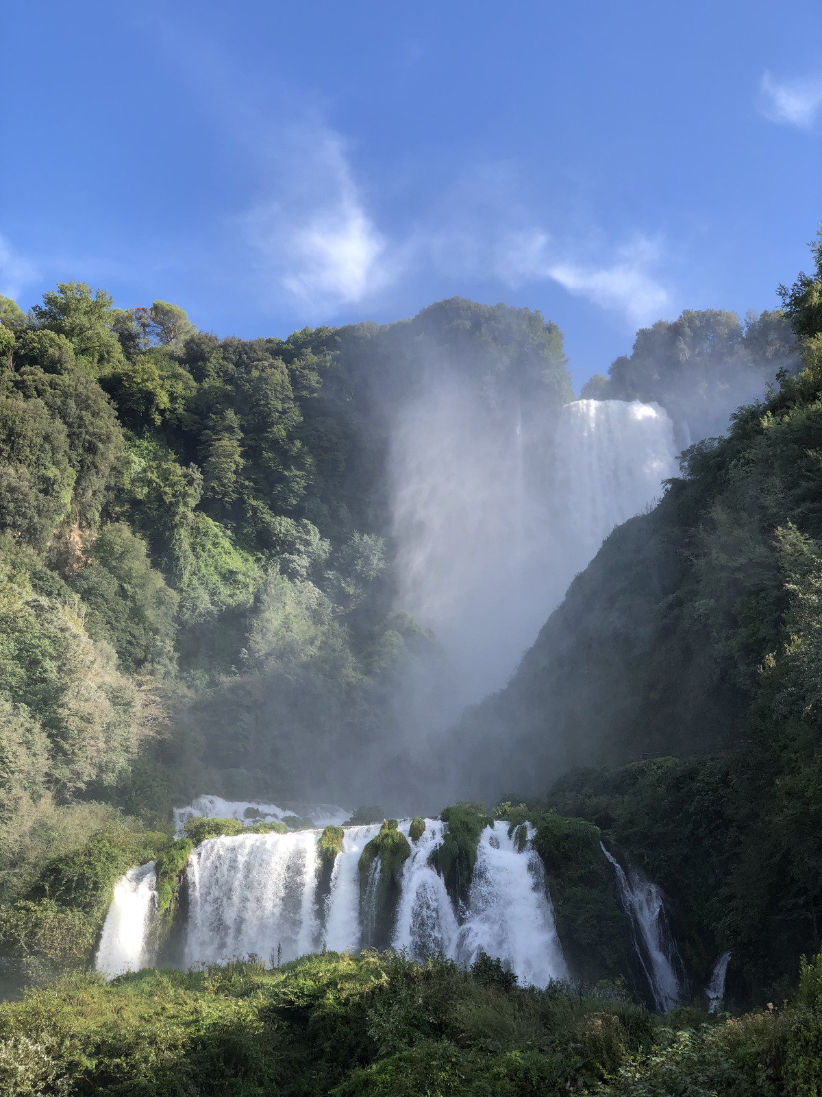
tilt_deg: +19.5
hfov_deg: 28.0
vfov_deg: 36.8
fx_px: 1646
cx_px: 411
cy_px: 548
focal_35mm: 52
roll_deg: +0.5
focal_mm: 6
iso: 16
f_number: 2.4
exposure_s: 1/376
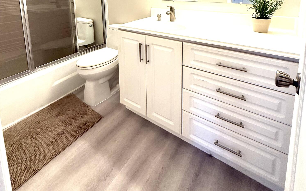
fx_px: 167
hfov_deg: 85.1
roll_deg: +0.3
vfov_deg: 50.9
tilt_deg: -7.6
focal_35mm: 20
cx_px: 154
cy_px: 10
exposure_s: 1/120
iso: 125
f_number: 2.2
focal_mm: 2.22
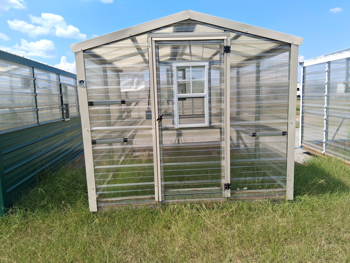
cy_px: 134
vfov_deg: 51.4
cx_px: 181
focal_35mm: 27
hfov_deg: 65.3
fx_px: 273
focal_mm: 3.98
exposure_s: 1/487
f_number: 1.8
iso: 25
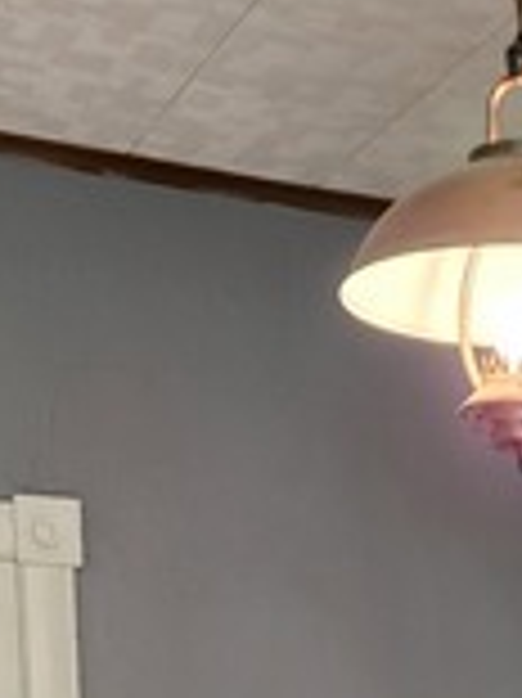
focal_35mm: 99
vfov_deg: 17.3
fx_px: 1993
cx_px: 675
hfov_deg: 14.3
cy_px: 1133
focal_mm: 6.4
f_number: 1.8
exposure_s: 1/30
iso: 500
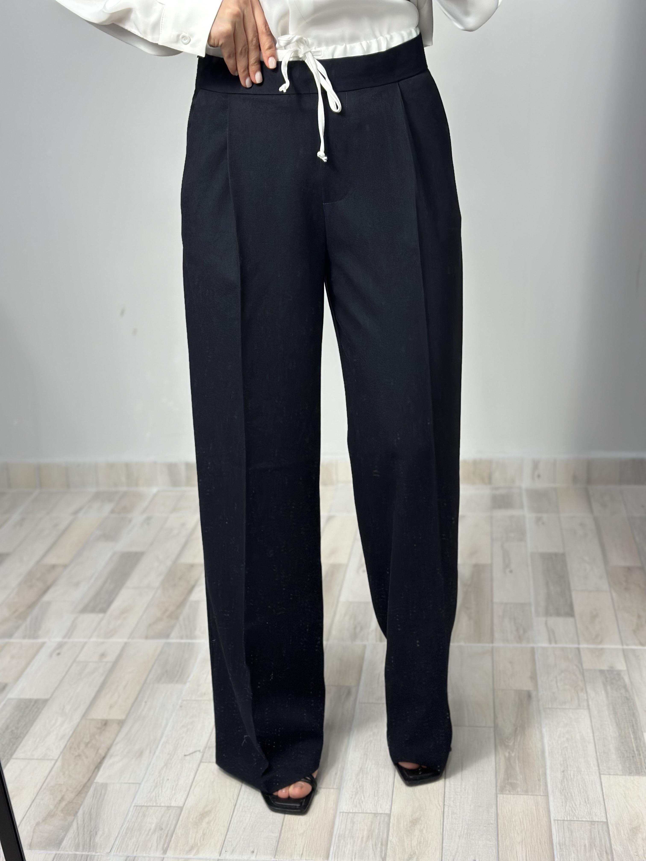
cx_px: 323
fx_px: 1194
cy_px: 430
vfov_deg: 39.7
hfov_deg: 30.3
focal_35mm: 48
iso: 200
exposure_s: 1/100
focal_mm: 6.86
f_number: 1.78
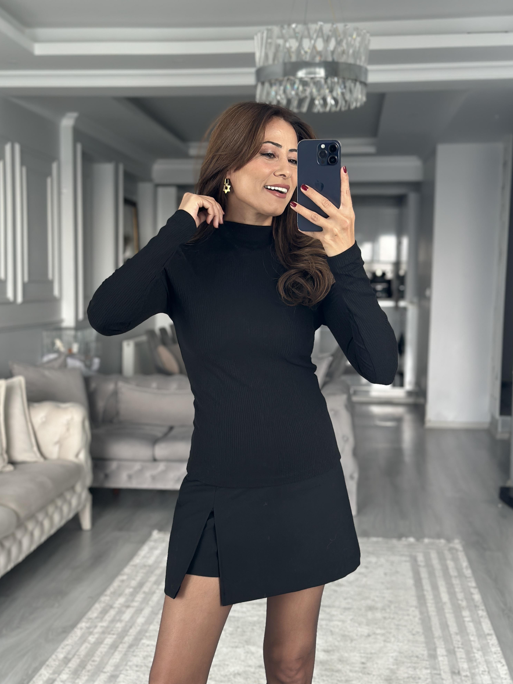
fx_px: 968
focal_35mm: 49
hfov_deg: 29.7
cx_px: 256
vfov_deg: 38.9
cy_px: 342
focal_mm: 6.86
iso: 125
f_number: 1.78
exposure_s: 1/65
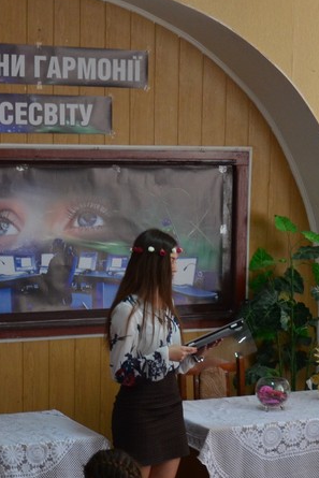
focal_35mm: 121
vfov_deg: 16.9
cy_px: 314
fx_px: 1607
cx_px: 318
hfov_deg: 11.2
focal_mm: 30
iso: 720
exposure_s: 1/60
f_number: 4.2
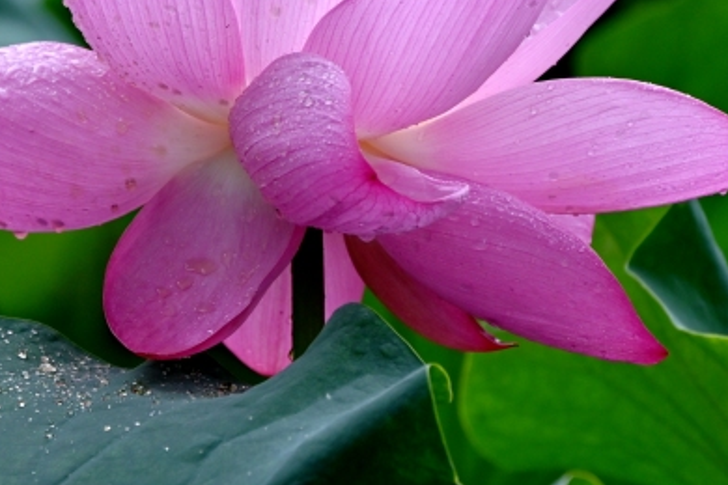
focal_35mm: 525
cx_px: 319
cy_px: 221
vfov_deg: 2.6
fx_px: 10616
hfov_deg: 3.9
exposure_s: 1/125
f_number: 6.3
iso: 200
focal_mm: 200
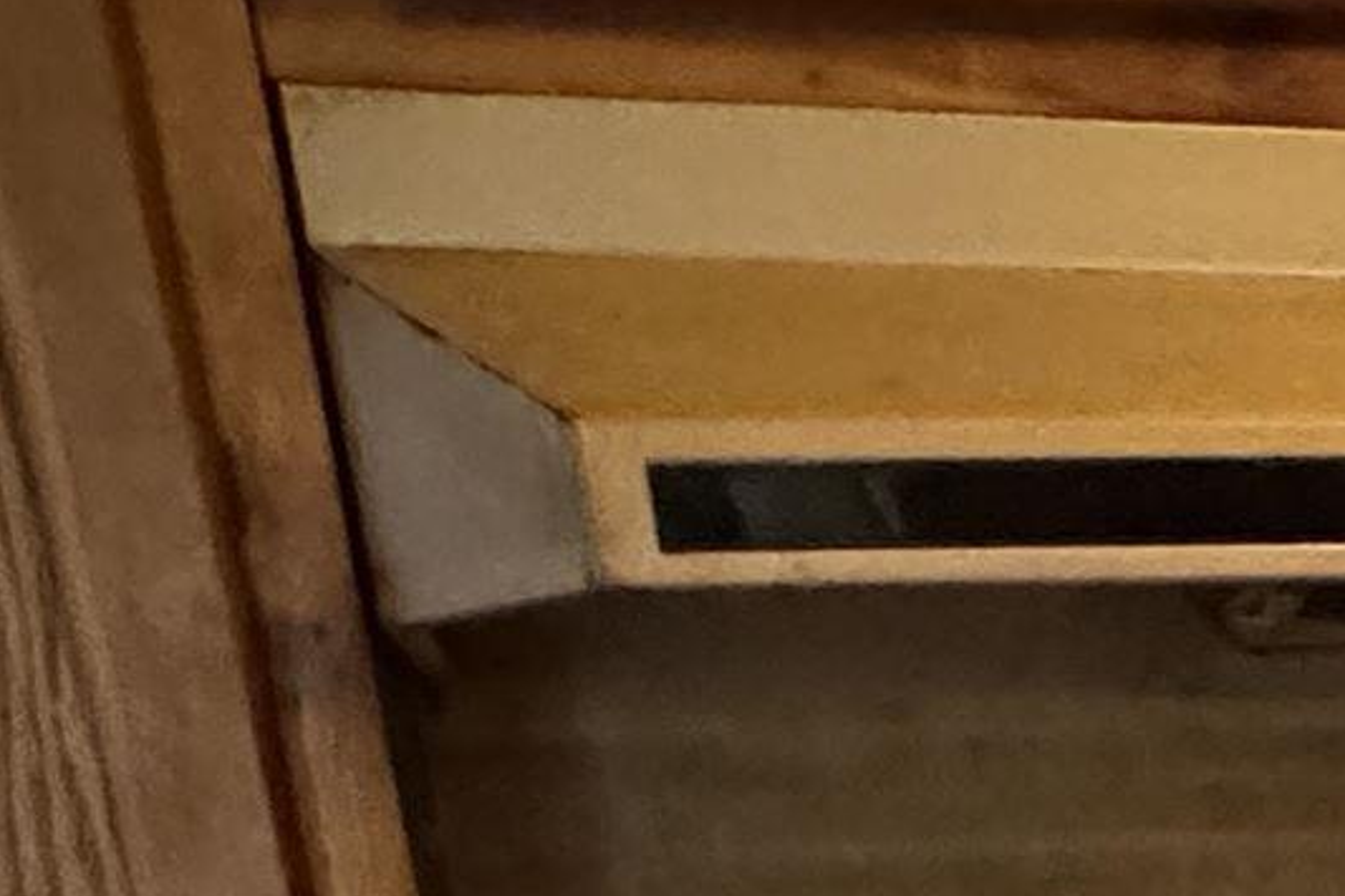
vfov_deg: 10.7
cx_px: 1691
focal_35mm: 84
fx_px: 3137
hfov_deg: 22.0
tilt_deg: -31.8
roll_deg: +1.6
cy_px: 2733
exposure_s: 1/60
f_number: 2.2
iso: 1000
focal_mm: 2.22
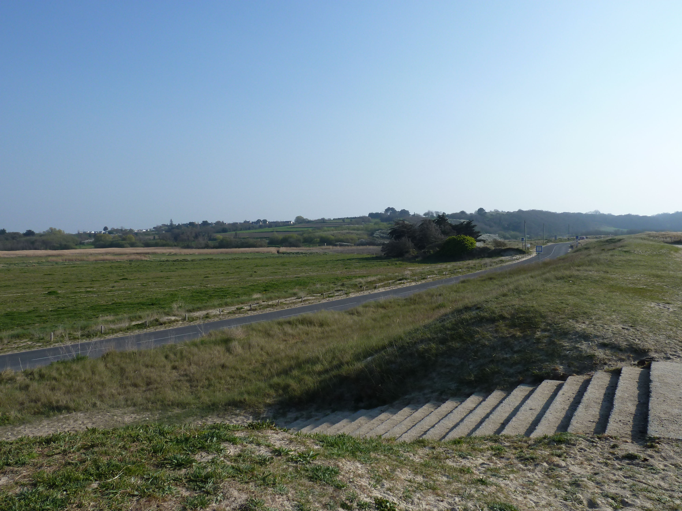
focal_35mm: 25
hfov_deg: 69.4
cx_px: 341
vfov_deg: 54.9
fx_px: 493
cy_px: 256
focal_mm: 4.1
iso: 80
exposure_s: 1/400
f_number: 5
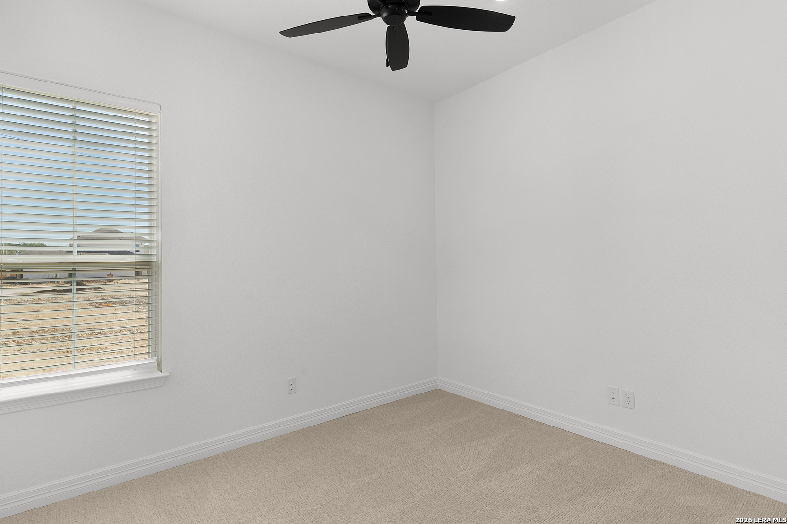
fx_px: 372
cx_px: 394
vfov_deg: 70.4
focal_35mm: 17
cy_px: 262
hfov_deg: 93.3
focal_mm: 17
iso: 100
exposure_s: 1/20
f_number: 9
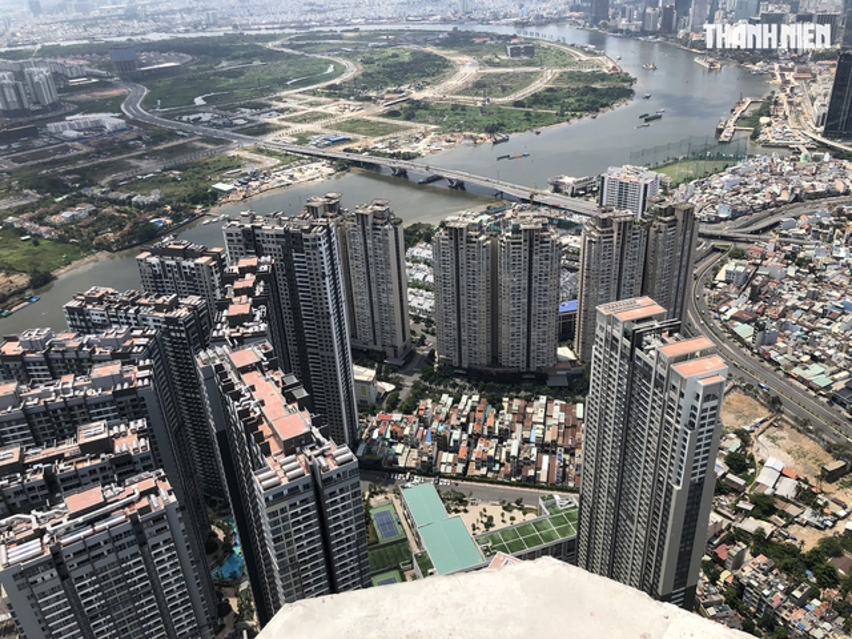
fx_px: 689
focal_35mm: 28
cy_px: 320
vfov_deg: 49.7
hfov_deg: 63.4
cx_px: 426
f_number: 1.8
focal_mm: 4
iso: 20
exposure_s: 1/2525
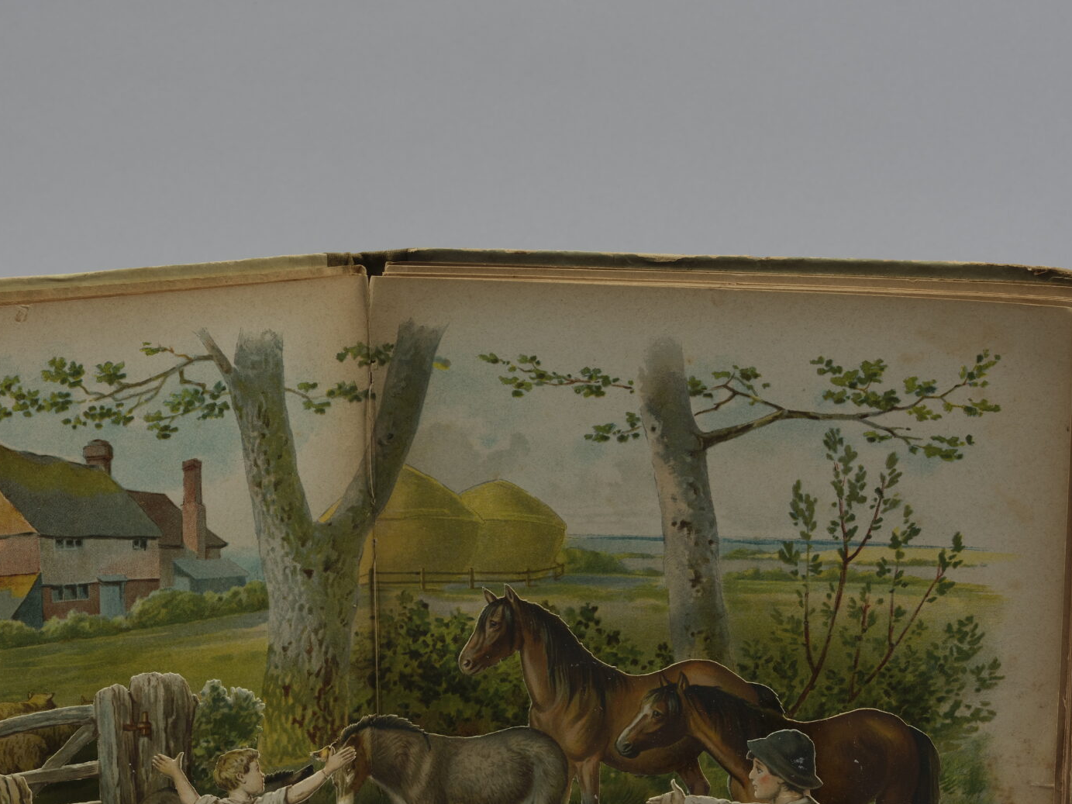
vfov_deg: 11.9
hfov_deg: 15.9
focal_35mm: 124
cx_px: 388
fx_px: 3840
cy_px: 644
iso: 125
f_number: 20
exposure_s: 1/100
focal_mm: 84.8
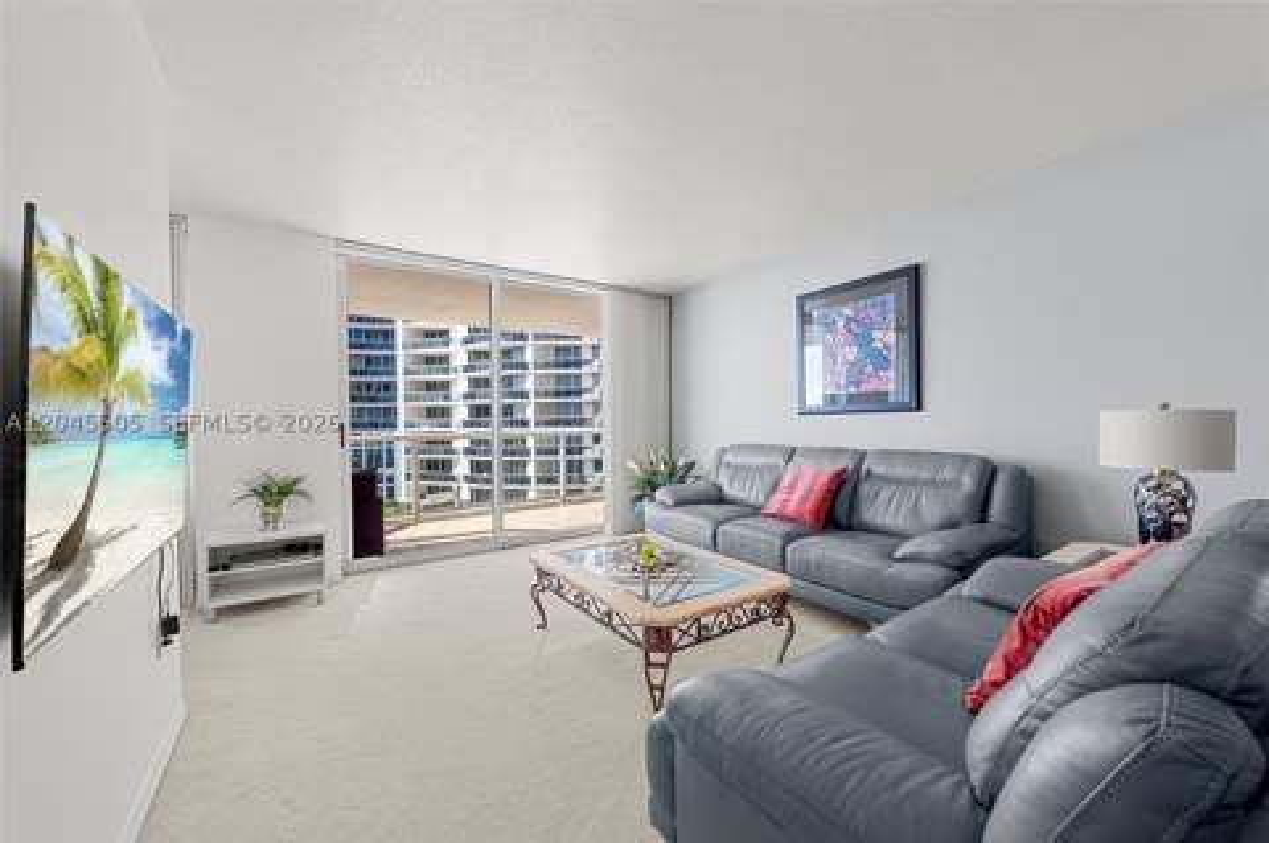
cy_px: 422
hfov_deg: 104.3
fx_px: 493
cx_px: 634
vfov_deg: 81.1
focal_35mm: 14
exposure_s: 1/60
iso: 400
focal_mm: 14
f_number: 8
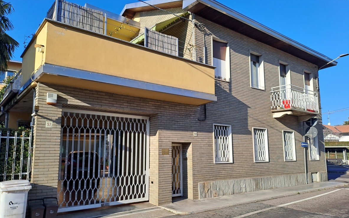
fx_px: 257
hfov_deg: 68.4
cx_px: 172
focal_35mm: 27
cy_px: 115
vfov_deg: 46.0
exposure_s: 1/1153
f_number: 1.8
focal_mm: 4.65
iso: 32
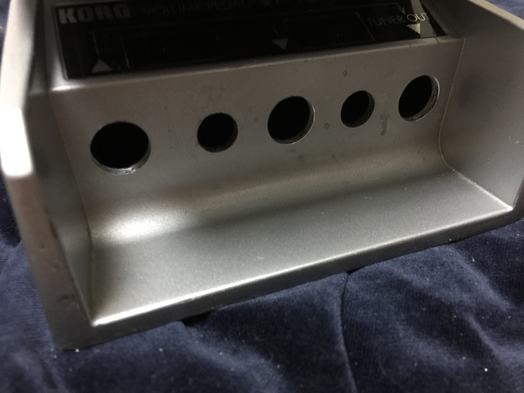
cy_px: 196
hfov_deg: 61.7
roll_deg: +4.9
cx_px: 262
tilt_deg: -34.3
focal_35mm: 29
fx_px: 439
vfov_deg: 48.2
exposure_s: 1/8
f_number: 2.2
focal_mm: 4.15
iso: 125
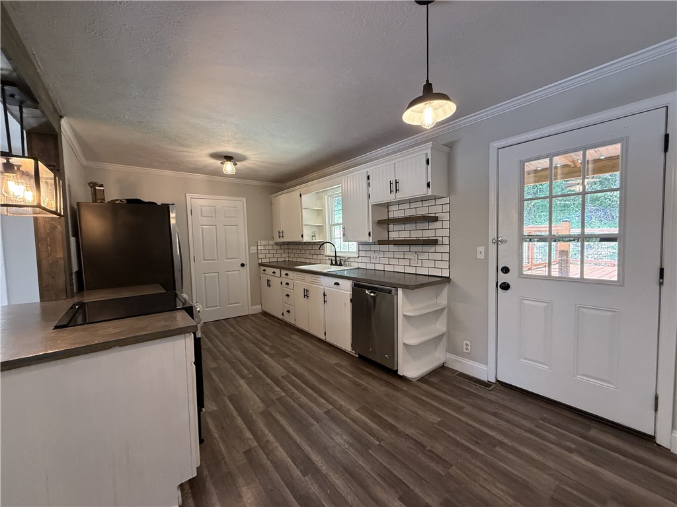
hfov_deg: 102.1
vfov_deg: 85.7
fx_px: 274
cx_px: 338
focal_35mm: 14
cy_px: 254
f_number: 2.2
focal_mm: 2.22
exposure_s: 1/120
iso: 400
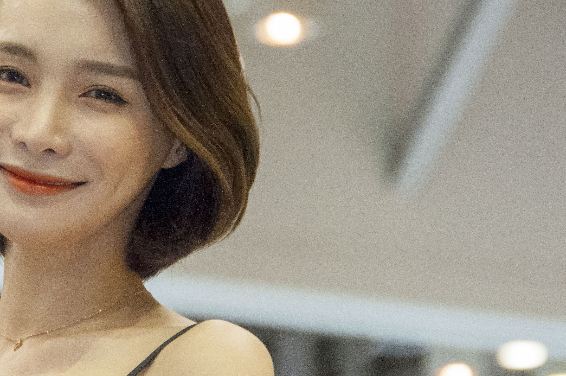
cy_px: 242
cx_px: 56
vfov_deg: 5.0
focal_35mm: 272
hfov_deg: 7.6
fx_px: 4271
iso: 3200
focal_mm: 92
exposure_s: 1/40
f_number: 5.6
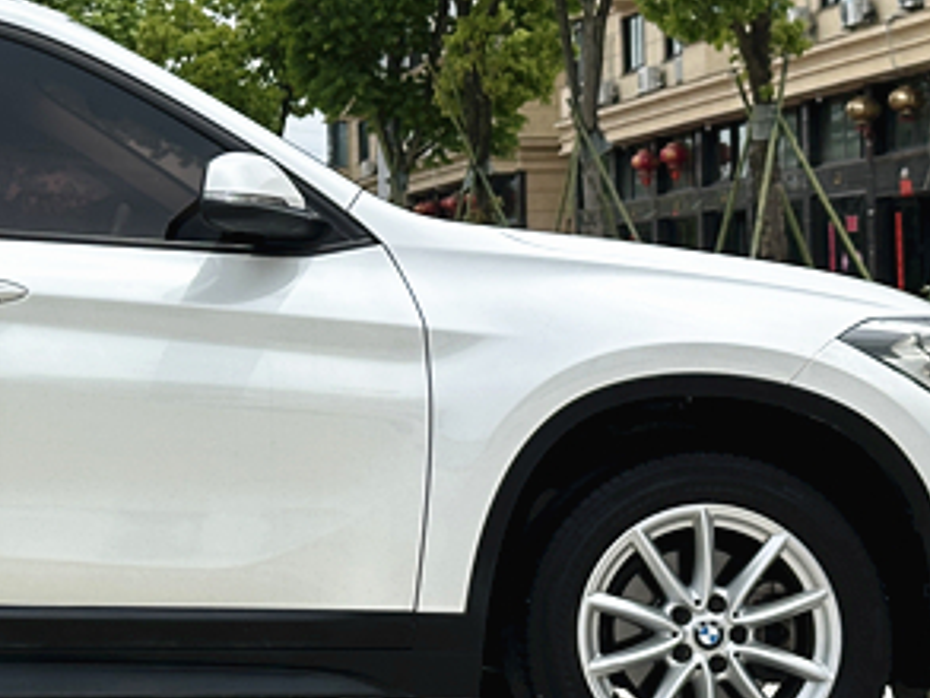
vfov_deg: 11.3
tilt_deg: +1.4
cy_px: 209
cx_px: -149
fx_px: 3521
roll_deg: +0.4
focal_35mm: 131
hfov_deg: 14.6
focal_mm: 6.86
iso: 64
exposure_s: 1/2976
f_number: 1.78
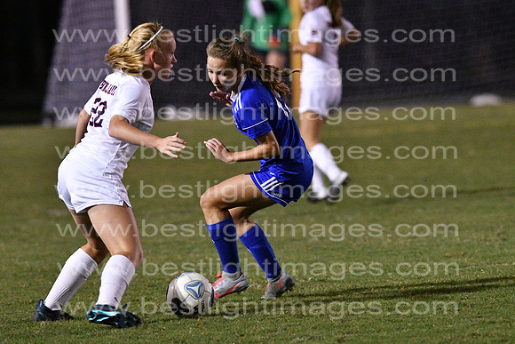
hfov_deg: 4.6
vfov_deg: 3.1
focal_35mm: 450
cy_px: 172
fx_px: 6439
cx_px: 258
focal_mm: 300
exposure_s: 1/640
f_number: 3.5
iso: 10000
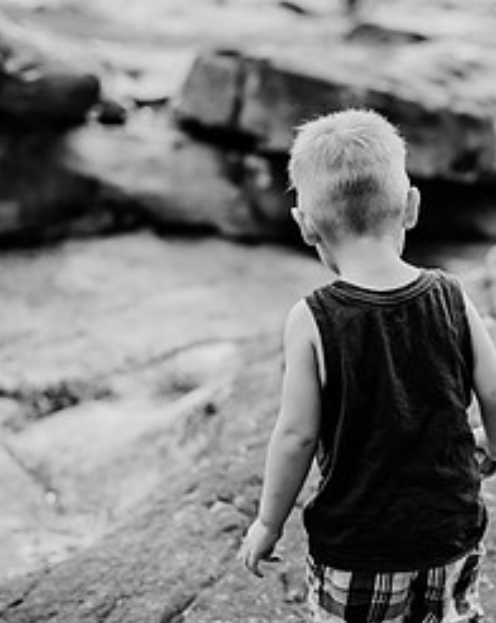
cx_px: 367
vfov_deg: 22.3
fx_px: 1582
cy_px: 286
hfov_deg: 17.7
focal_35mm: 86
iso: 200
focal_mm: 50
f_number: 2.2
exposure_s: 1/1250
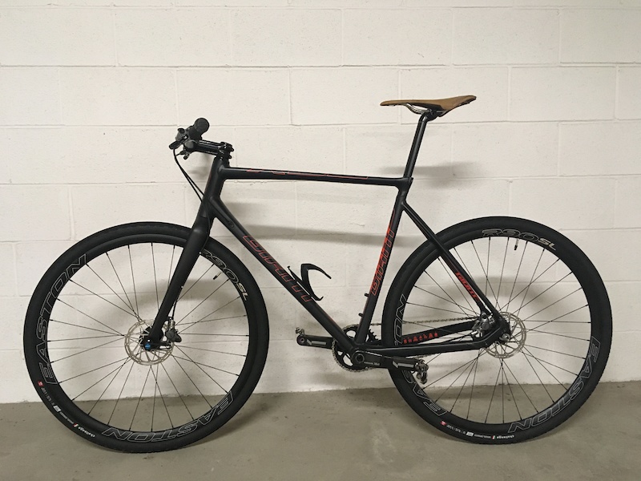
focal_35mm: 29
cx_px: 320
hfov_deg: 61.7
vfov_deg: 48.2
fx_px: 537
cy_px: 240
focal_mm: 4.15
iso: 200
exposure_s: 1/24
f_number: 2.2
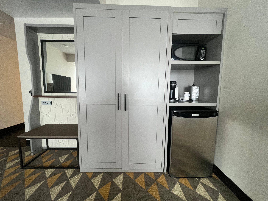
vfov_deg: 89.9
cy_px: 100
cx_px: 134
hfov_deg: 106.2
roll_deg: -0.1
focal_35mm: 13
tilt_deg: -5.8
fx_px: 101
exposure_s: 1/99
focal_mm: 1.57
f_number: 1.8
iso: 250
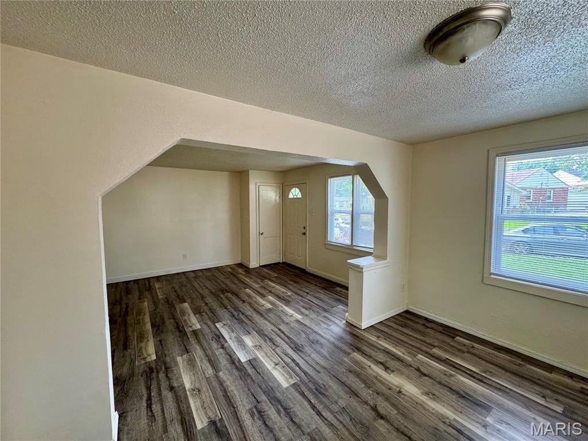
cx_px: 294
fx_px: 238
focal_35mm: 14
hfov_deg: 102.1
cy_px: 220
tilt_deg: -5.1
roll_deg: +0.5
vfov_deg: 85.7
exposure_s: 1/144
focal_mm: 2.22
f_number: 2.2
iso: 250
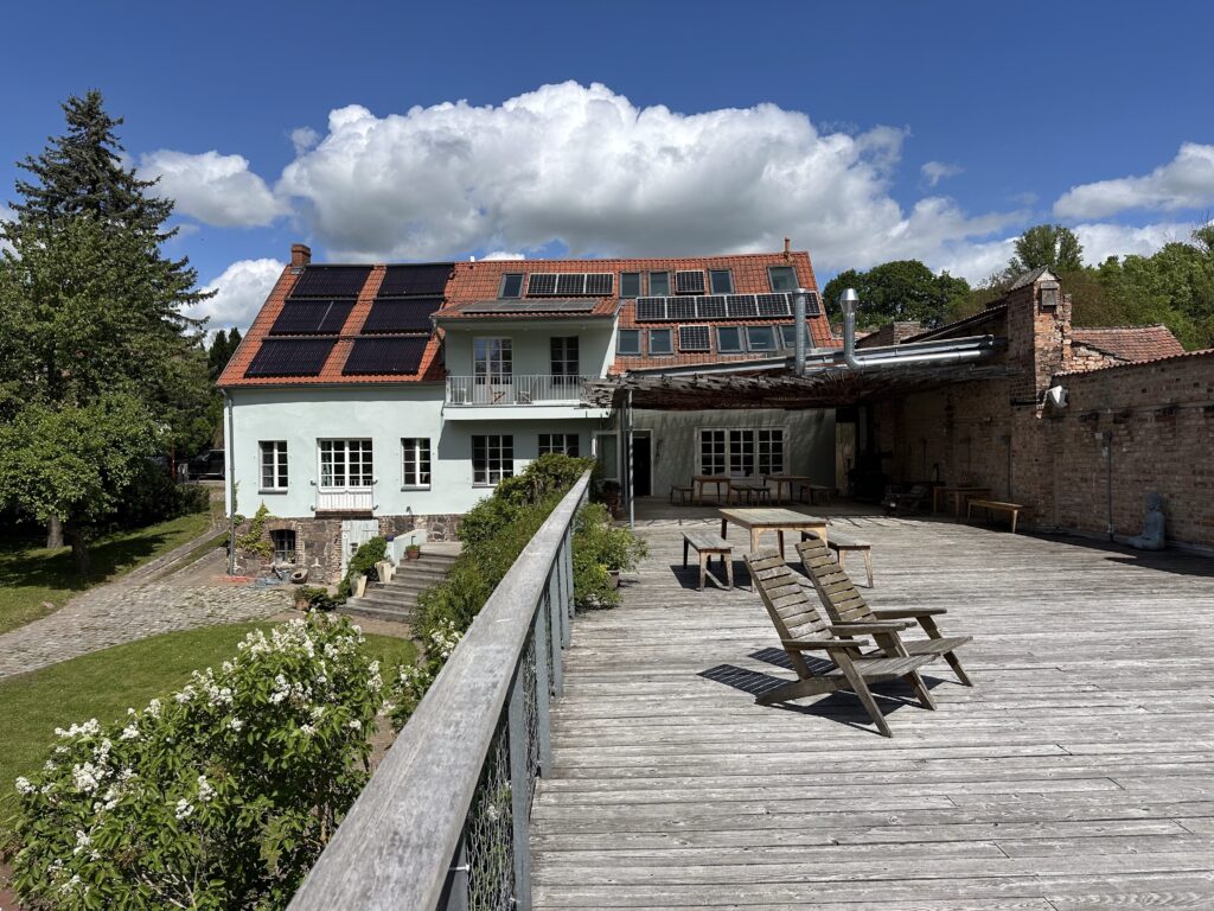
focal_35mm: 24
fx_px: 842
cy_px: 456
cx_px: 607
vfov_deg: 56.8
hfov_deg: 71.6
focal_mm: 6.86
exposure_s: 1/7576
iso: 80
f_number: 1.78
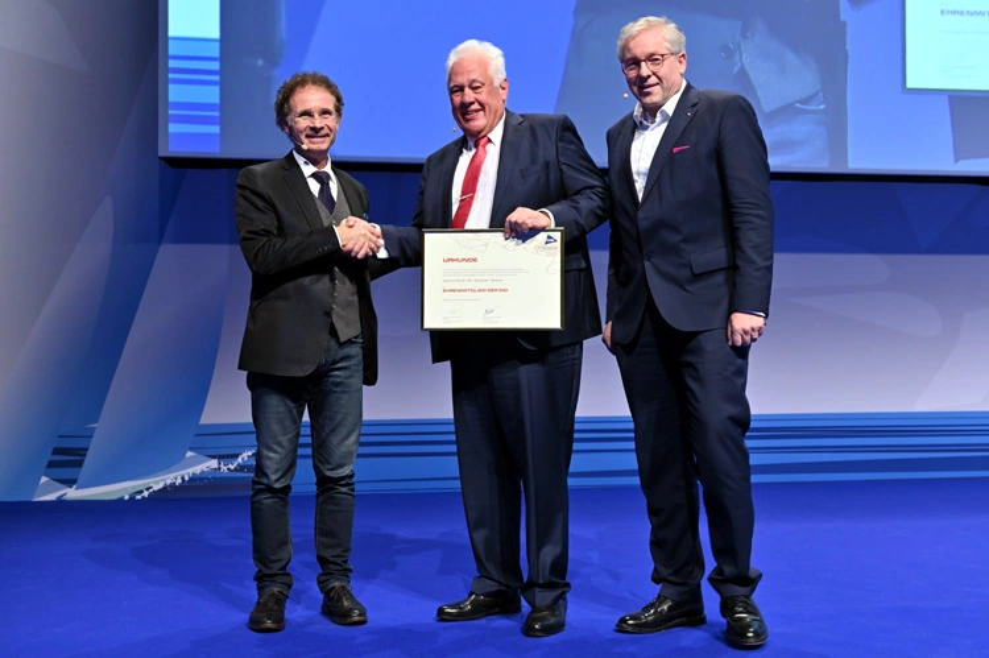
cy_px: 329
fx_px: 1235
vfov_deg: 29.8
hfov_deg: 43.6
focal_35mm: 45
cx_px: 494
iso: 2000
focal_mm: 45
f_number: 5
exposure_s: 1/100
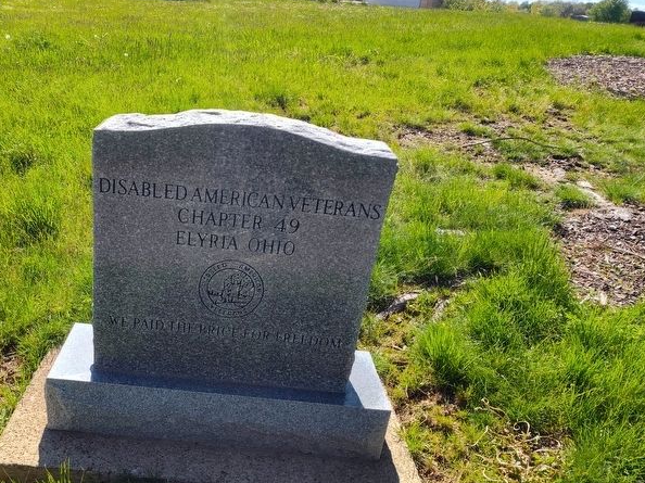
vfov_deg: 45.3
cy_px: 279
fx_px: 577
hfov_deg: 57.3
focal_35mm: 31
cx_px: 224
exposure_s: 1/1173
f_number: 1.8
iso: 100
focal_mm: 5.56
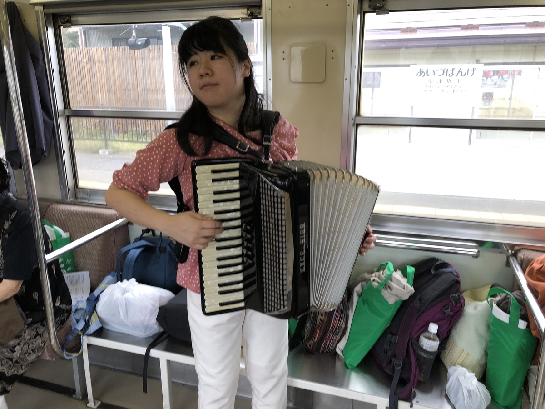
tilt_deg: -13.4
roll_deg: +1.0
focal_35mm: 28
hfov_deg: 63.4
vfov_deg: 49.7
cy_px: 204
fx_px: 441
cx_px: 272
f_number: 1.8
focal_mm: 3.99
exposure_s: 1/40
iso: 25
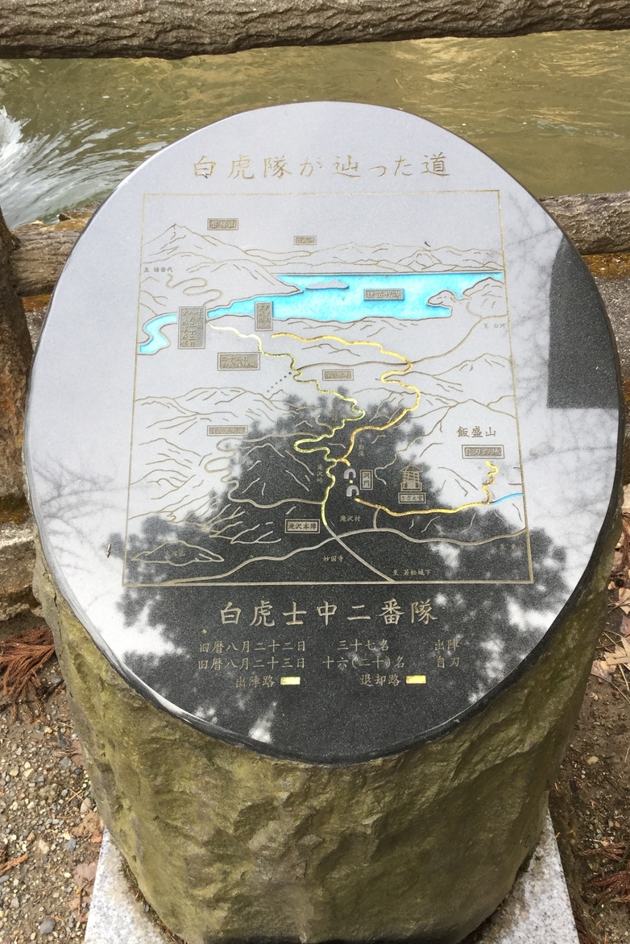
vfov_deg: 57.2
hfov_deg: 40.0
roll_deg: -0.6
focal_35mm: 33
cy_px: 468
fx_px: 866
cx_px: 329
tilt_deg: -41.8
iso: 32
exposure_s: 1/120
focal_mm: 3.3
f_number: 2.4
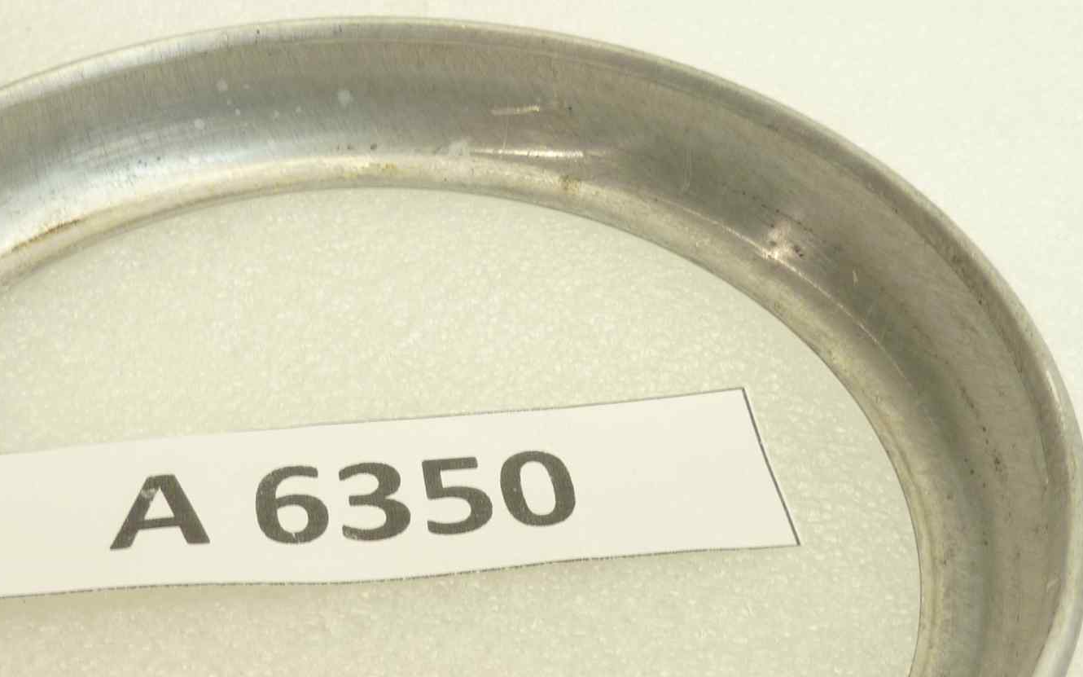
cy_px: 416
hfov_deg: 39.4
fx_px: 1505
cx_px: 436
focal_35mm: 51
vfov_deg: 25.3
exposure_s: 1/20
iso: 80
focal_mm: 4.1
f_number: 3.3
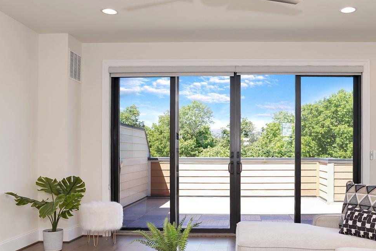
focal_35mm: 36
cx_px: 239
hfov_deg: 52.5
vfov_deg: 36.7
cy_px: 157
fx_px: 376
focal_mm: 17
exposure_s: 1/80
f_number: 4.5
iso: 100
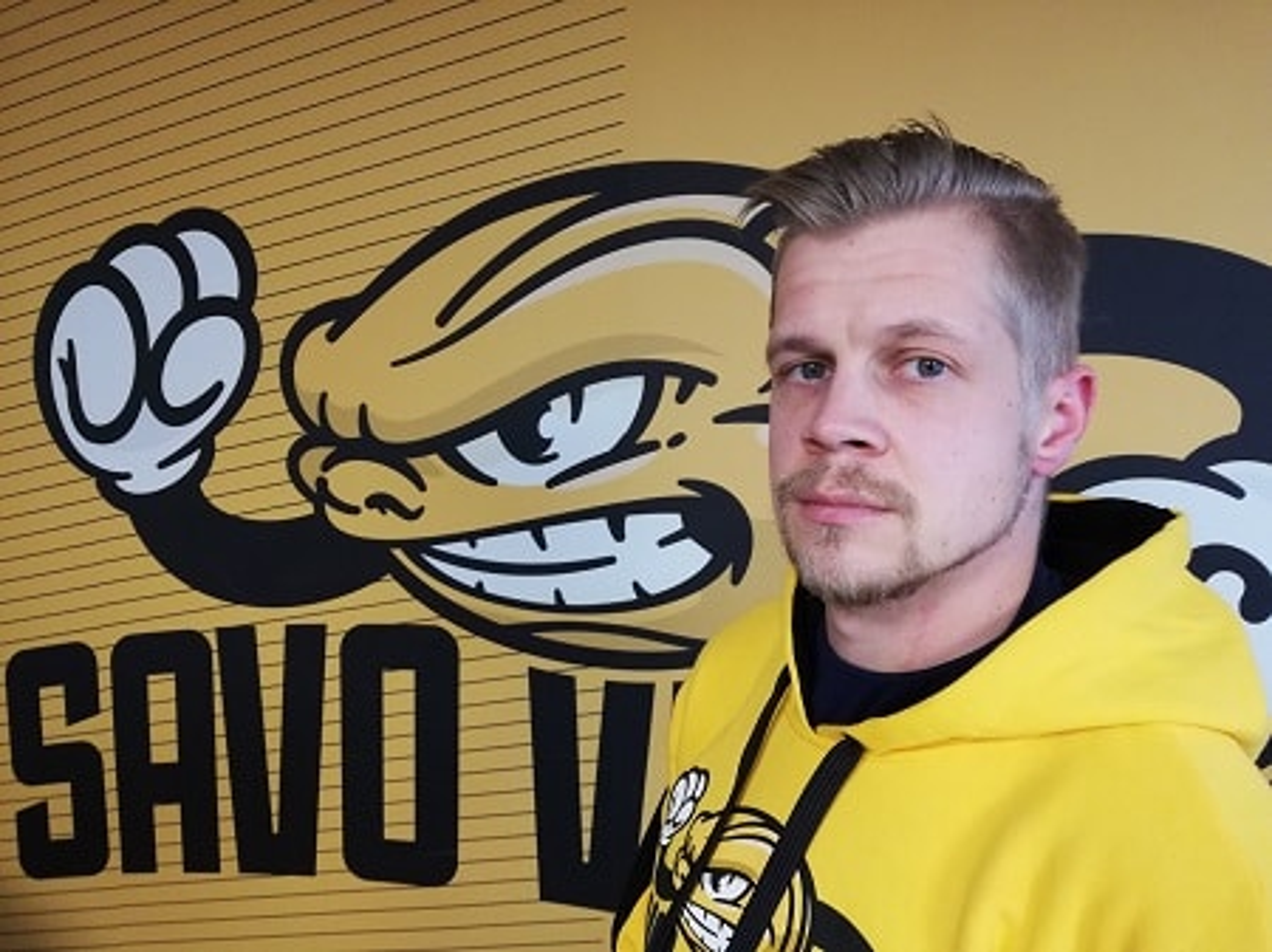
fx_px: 955
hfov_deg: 67.3
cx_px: 636
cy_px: 476
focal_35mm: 26
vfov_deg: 53.0
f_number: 2.2
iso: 400
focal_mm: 3.81
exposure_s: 1/33.3
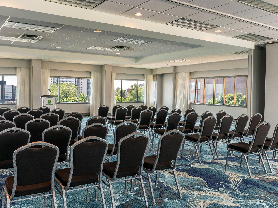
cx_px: 128
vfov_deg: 44.2
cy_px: 103
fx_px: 257
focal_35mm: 32
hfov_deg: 56.7
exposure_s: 1/6
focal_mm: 29
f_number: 8
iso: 100
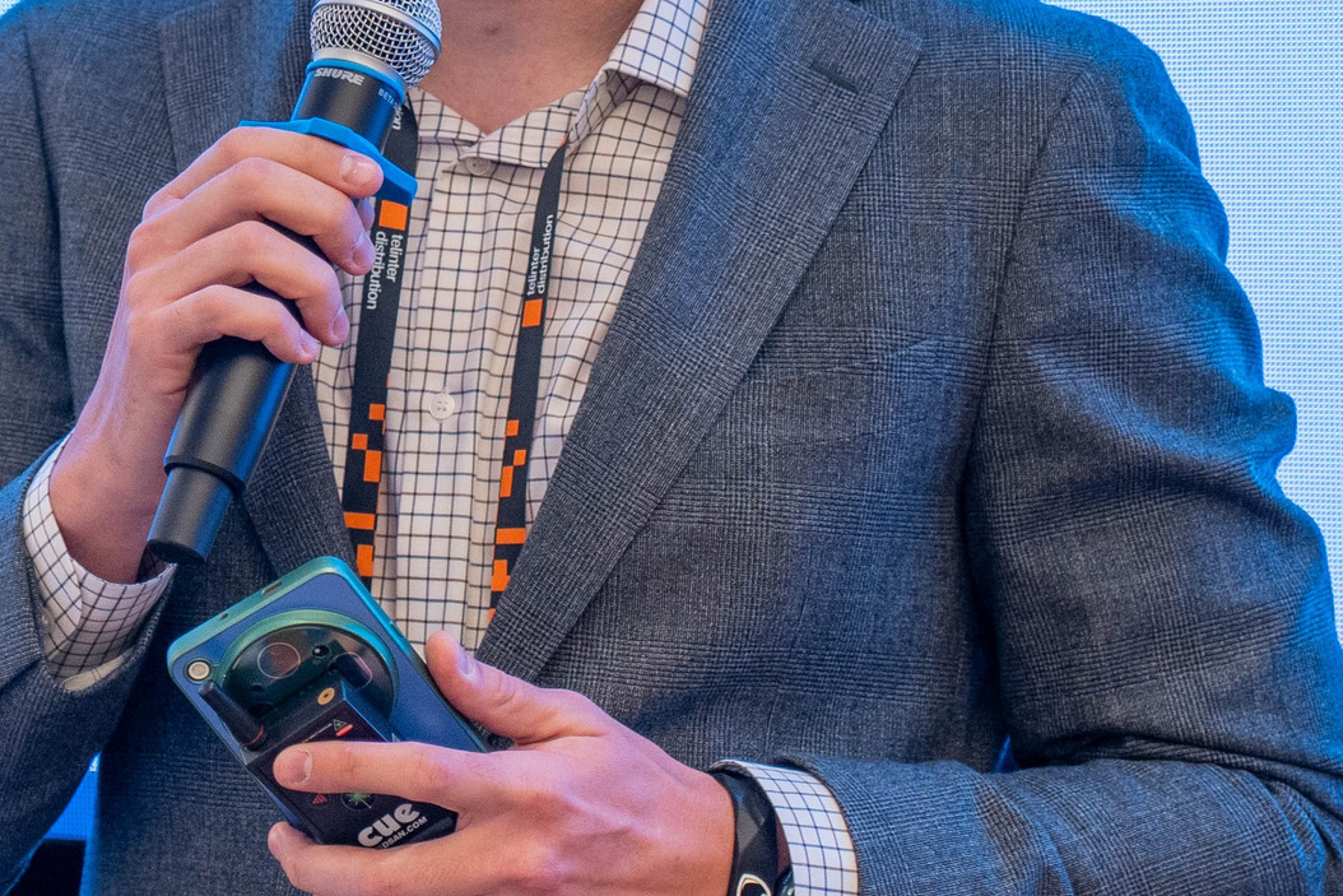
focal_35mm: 272
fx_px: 10148
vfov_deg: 5.0
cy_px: 148
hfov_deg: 7.5
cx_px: -166
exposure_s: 1/200
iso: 500
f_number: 2.8
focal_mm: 75
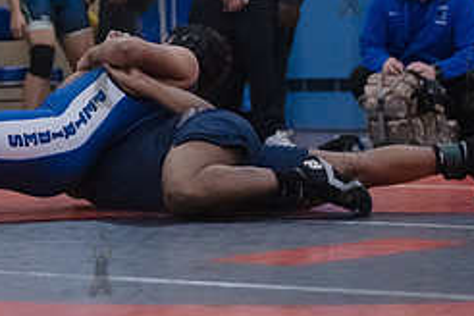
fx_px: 2488
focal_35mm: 189
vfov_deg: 7.3
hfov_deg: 10.8
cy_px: 76
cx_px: 100
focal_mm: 80
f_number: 3.2
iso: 8000
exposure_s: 1/400
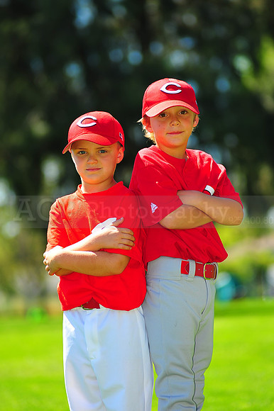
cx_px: 137
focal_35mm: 180
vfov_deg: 11.4
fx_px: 2057
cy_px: 206
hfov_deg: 7.6
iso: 200
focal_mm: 180
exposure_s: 1/640
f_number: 4.5
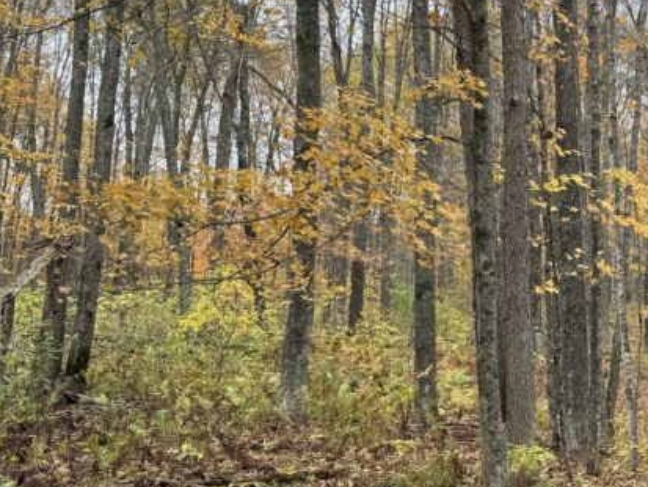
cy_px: 108
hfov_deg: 28.7
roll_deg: -0.5
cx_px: 685
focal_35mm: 62
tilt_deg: +13.3
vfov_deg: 23.4
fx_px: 1161
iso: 80
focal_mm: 6.76
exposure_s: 1/383
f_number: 1.78
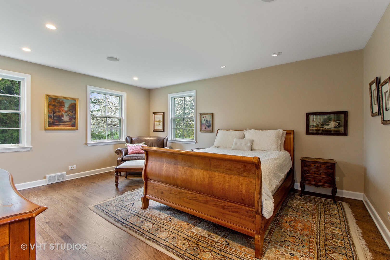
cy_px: 130
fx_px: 162
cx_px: 195
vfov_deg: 77.3
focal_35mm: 15
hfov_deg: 100.4
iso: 200
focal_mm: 10
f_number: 9.5
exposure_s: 1/2
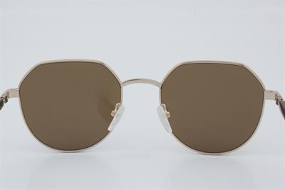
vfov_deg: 16.5
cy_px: 95
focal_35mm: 82
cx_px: 142
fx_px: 653
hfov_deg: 24.6
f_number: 32
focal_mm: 55
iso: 100
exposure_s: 1/4
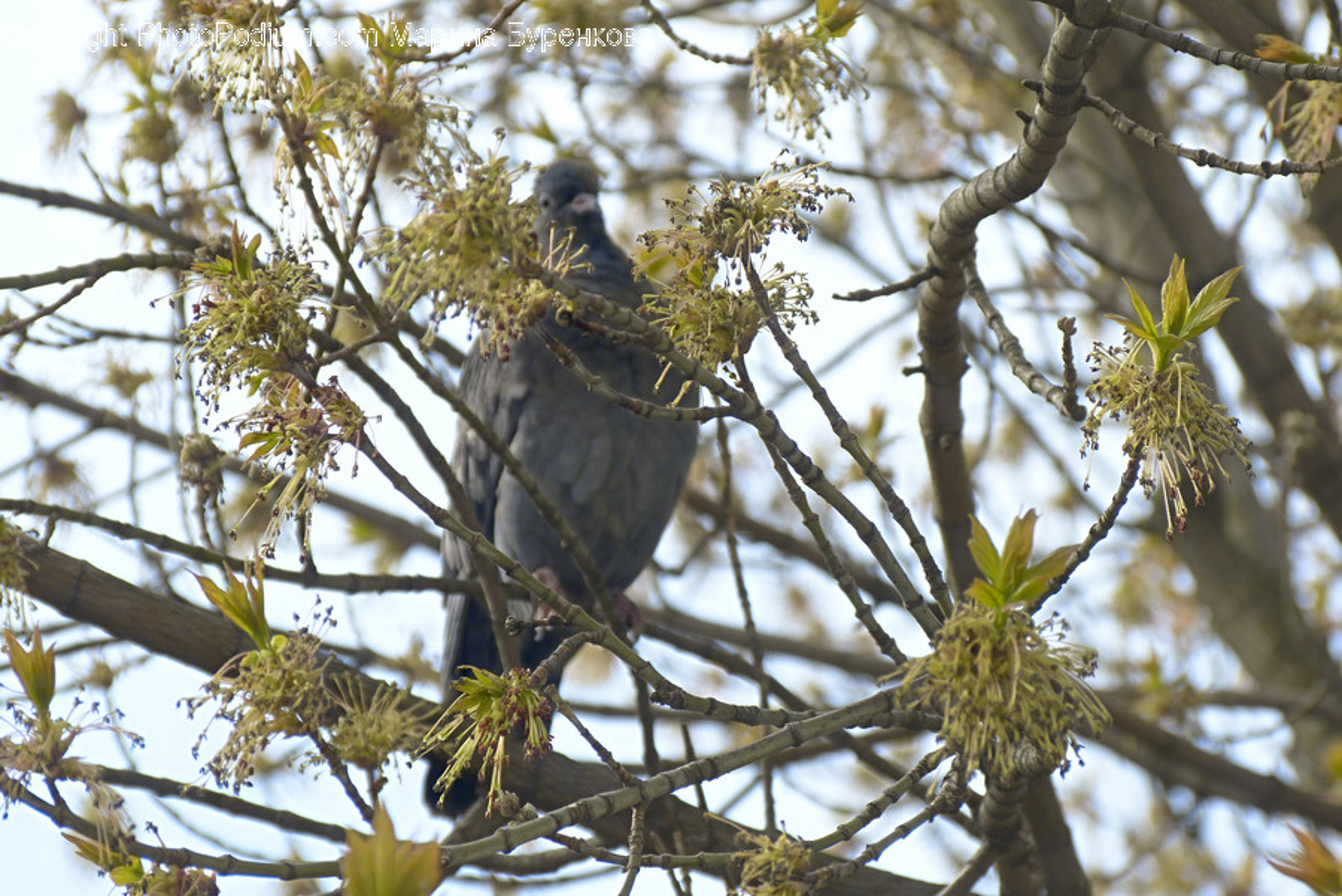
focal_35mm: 295
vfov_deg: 4.7
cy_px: 448
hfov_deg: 7.0
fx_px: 11002
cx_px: 671
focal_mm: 51.1
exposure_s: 1/250
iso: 100
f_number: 4
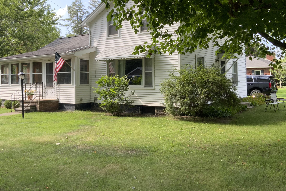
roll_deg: +0.1
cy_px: 75
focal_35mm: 38
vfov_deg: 34.9
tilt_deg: +1.6
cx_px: 126
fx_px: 302
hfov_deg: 50.6
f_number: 1.8
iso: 16
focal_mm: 3
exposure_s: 1/283
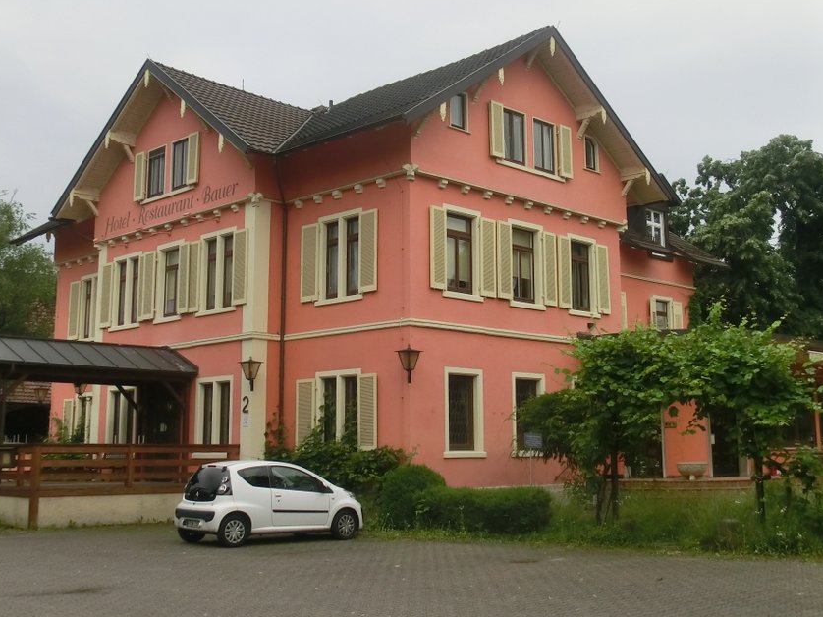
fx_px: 1260
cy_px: 250
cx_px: 433
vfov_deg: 27.5
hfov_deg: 36.2
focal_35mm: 53
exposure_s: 1/320
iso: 80
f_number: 3.9
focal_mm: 6.61
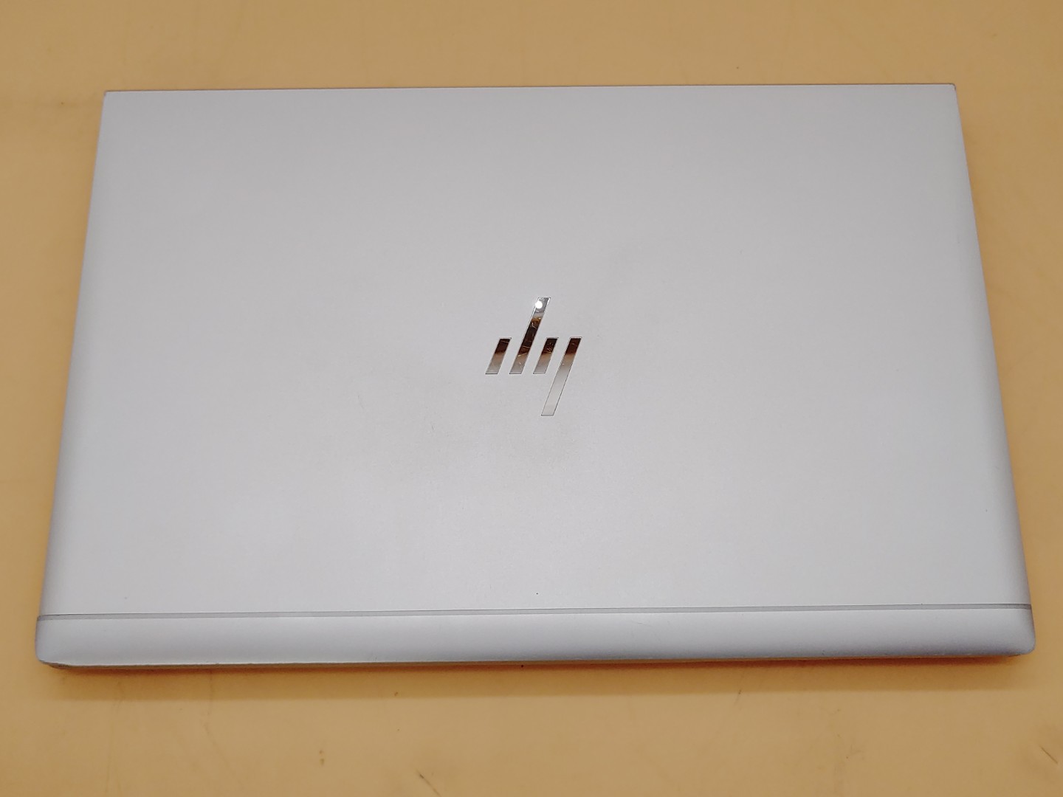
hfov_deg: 51.4
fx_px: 1106
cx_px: 532
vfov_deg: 39.7
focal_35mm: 36
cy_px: 398
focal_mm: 4.36
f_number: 1.8
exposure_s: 1/323
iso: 50
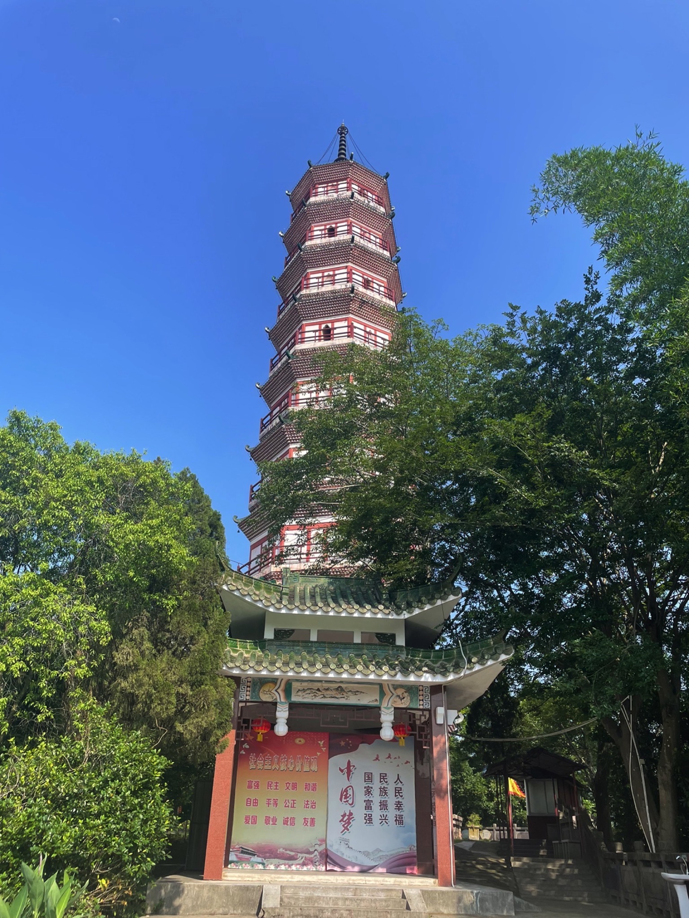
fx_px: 690
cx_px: 344
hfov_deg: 53.1
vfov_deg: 67.3
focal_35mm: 26
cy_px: 459
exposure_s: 1/1795
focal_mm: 4.2
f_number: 1.6
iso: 32
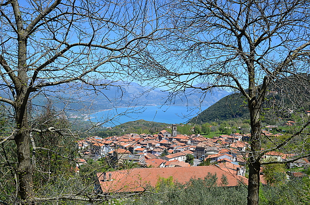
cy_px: 102
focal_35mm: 36
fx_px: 309
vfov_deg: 36.7
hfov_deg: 53.2
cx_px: 155
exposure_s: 1/250
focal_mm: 24
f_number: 8
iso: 110
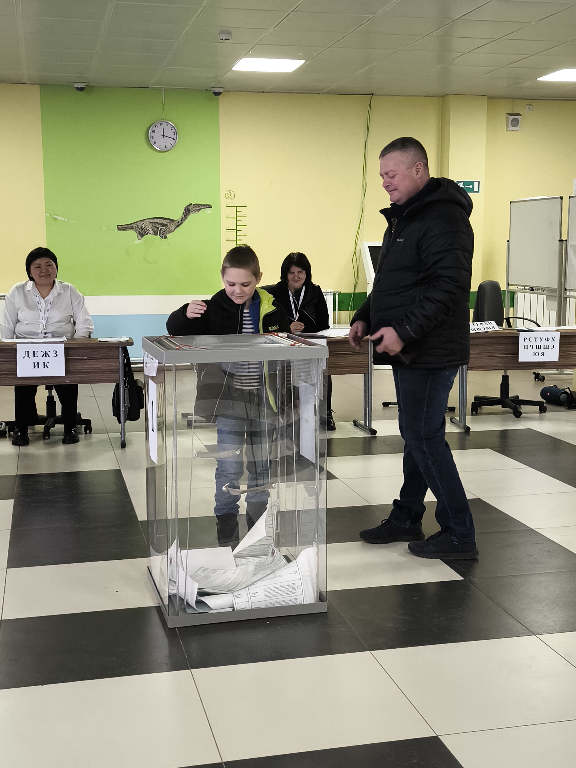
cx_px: 295
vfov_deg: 42.1
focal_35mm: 45
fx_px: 998
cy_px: 399
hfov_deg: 32.2
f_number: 1.9
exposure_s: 1/107
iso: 1250
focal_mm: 6.92
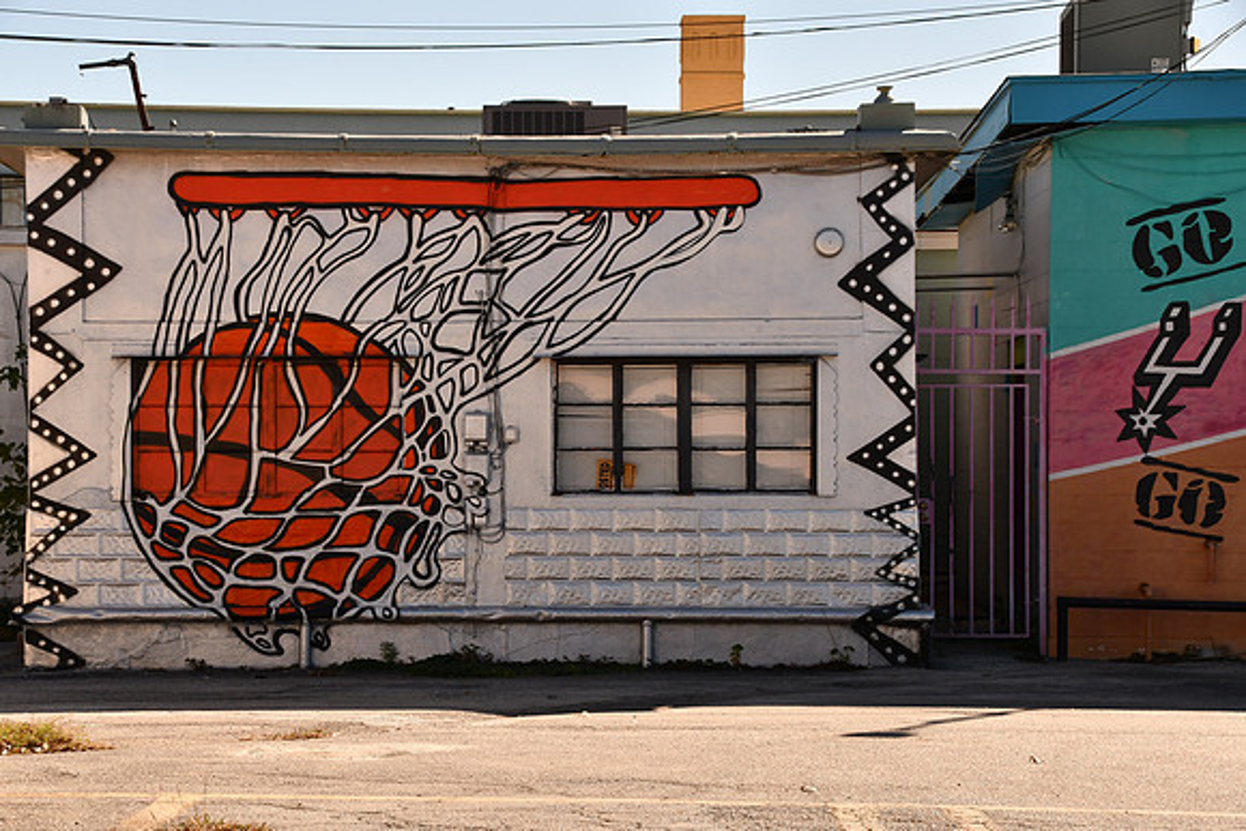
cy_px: 416
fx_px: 3635
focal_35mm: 105
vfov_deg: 13.0
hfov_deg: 19.5
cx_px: 623
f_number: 16
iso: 400
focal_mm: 70
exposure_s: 1/400
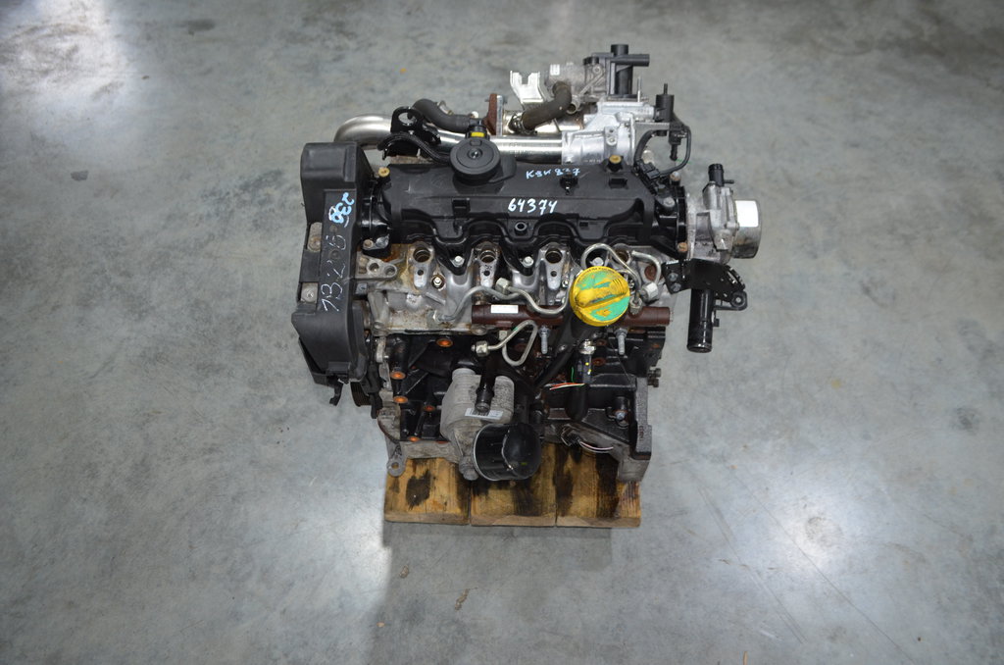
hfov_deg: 62.0
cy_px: 332
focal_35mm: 30
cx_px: 502
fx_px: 835
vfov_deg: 43.4
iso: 560
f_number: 3.8
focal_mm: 20
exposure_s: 1/60
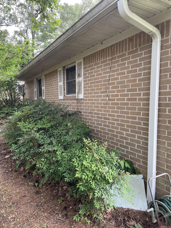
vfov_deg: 67.3
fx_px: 171
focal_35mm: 26
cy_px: 114
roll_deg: +0.0
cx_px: 86
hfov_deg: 53.1
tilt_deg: -3.6
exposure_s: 1/121
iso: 100
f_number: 1.6
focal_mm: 4.2
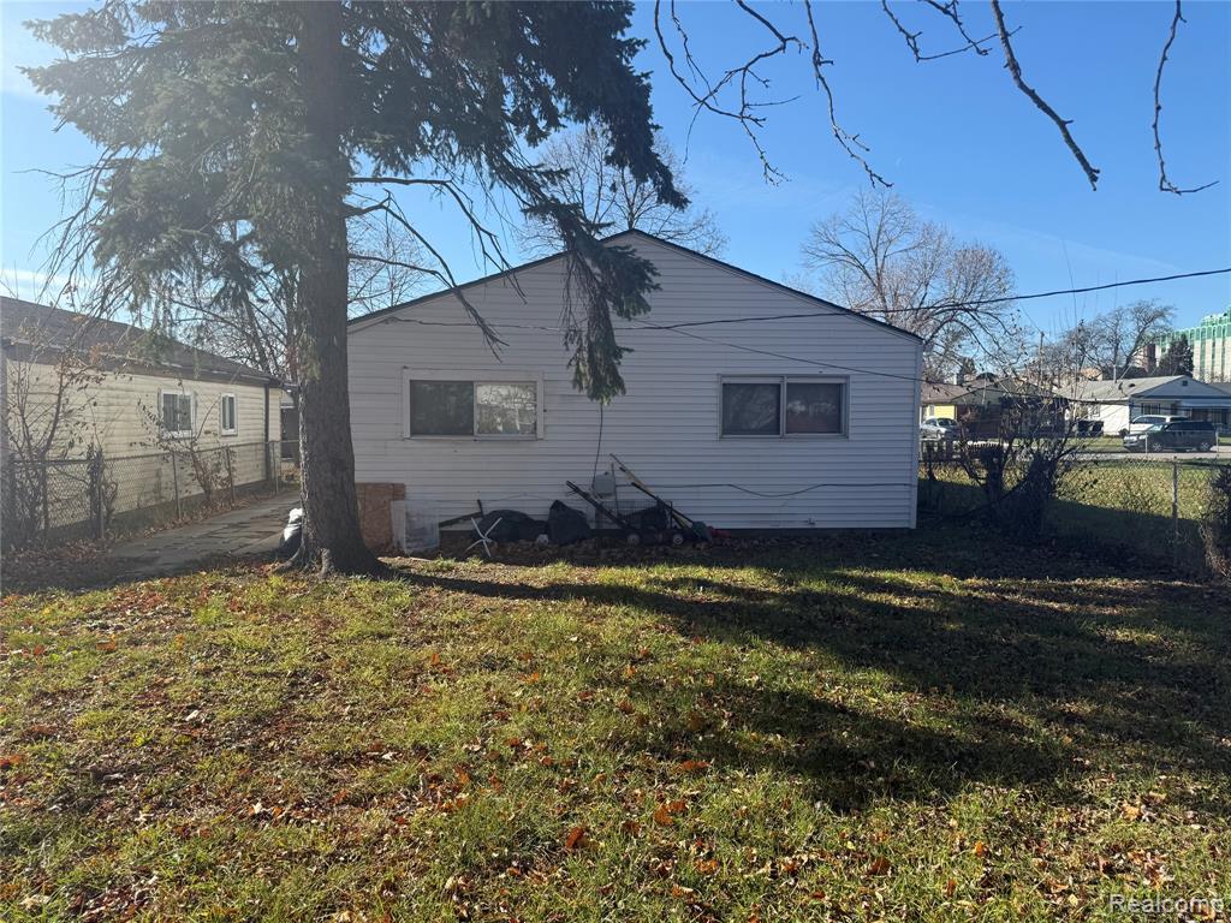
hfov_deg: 71.6
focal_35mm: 24
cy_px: 462
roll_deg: -0.4
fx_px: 853
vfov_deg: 56.8
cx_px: 616
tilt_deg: -2.6
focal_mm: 6.76
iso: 80
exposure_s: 1/2703
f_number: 1.78
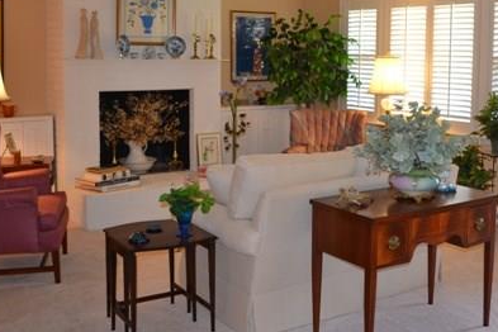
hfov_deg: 43.9
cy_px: 97
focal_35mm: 44
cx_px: 328
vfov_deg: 30.2
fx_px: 609
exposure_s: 1/60
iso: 640
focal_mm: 18
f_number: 3.5
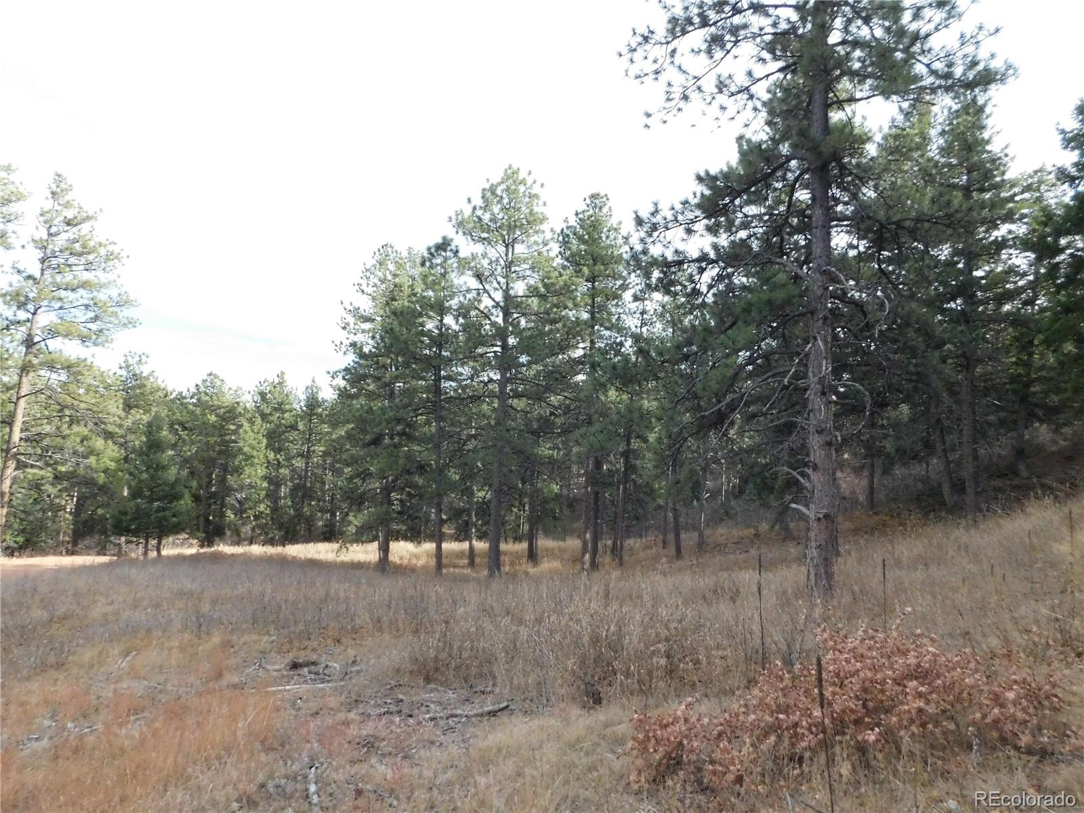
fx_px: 720
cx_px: 542
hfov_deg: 73.9
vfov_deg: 58.9
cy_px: 406
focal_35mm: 23
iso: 800
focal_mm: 4
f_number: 6
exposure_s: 1/640
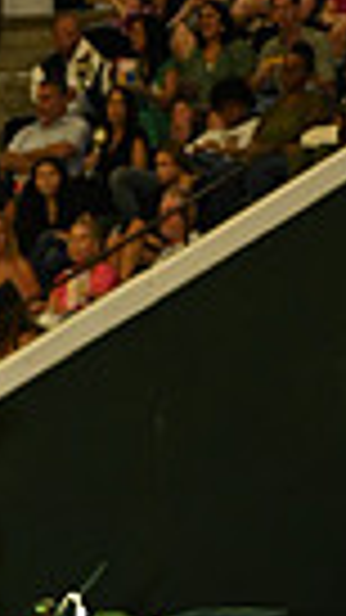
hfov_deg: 4.8
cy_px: 1259
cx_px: -391
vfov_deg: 8.2
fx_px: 4064
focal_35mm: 249
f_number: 5.6
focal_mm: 56
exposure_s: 1/60
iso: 1600
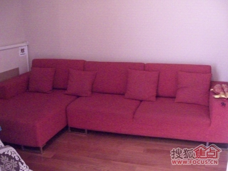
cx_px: 114
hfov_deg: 49.0
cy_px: 86
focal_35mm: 38
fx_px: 250
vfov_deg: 37.7
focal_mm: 6.3
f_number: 3.1
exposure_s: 1/20
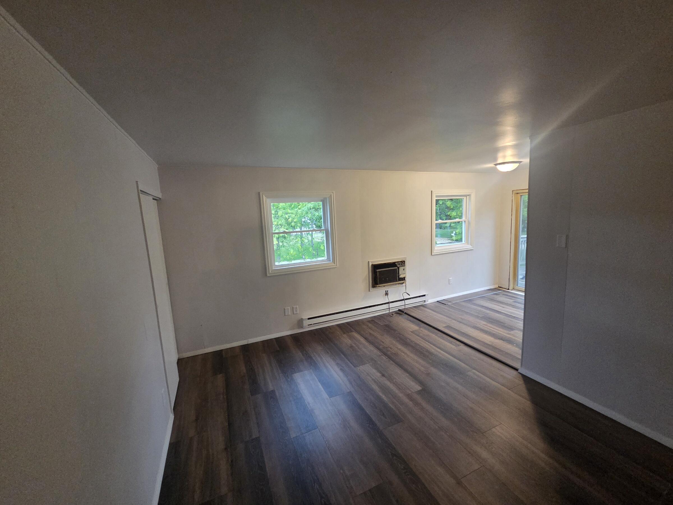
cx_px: 336
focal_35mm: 13
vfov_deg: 89.9
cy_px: 252
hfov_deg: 106.2
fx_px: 253
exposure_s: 1/60.2
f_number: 2.2
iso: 800
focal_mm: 2.2
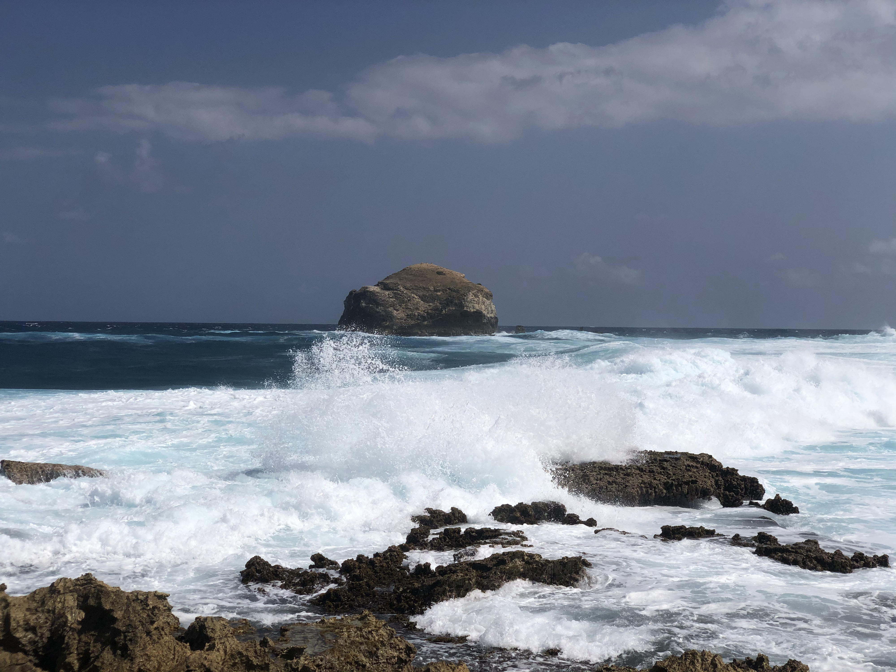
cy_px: 336
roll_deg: +0.6
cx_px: 448
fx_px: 1346
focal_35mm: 52
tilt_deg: -0.8
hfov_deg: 36.8
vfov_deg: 28.0
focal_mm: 6
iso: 16
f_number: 2.4
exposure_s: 1/4367
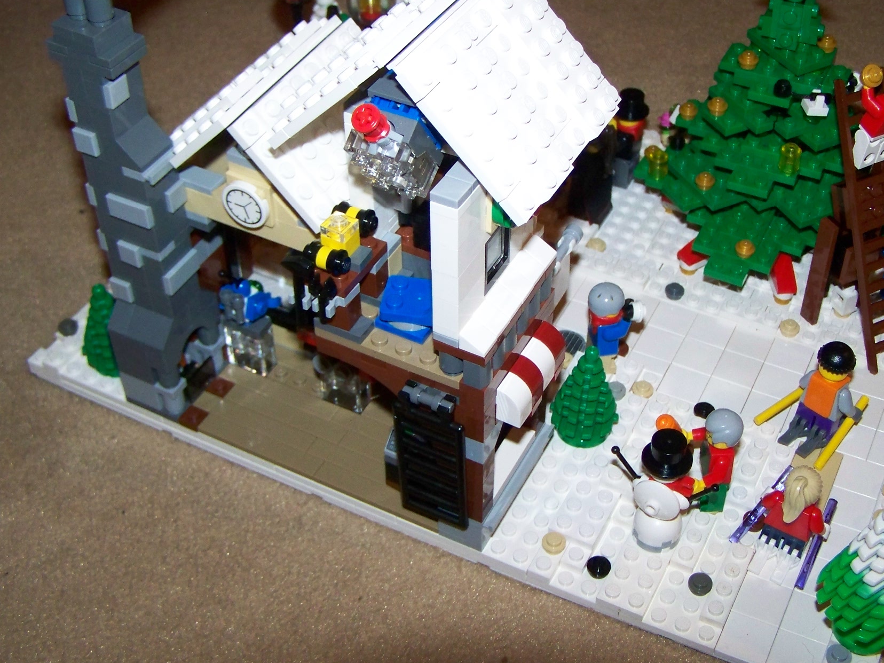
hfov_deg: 40.3
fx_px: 1200
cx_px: 521
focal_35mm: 47
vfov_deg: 30.8
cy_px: 284
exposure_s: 1/30
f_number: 2.8
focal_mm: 6.3
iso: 200
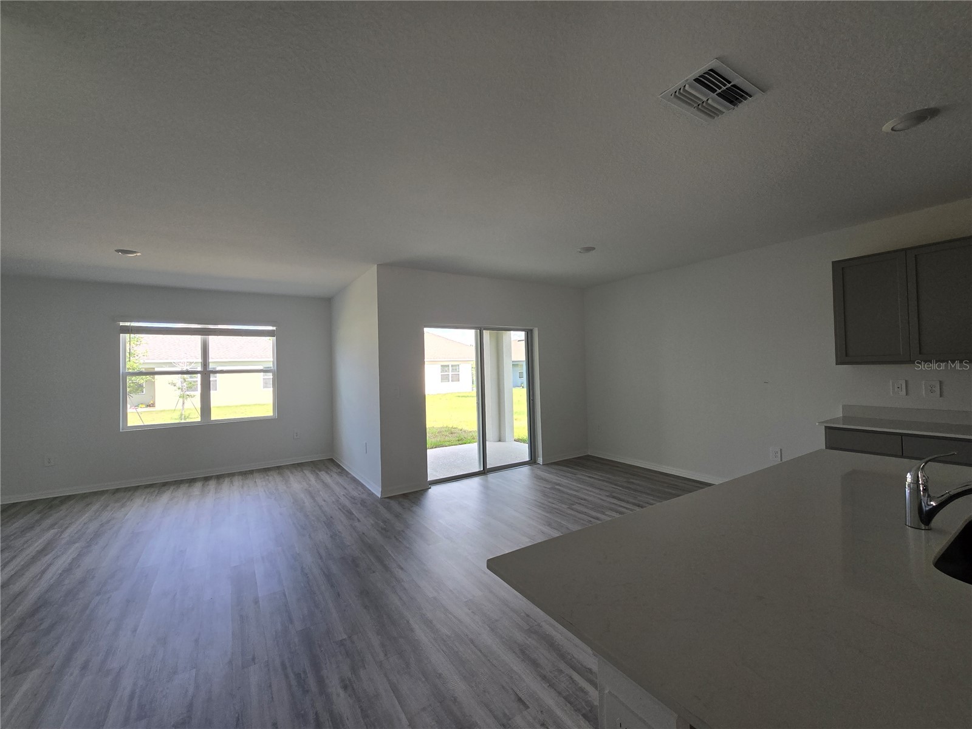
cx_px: 486
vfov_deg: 89.9
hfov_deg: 106.2
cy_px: 364
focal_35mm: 13
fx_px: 365
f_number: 2.2
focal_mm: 2.2
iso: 64
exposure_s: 1/120
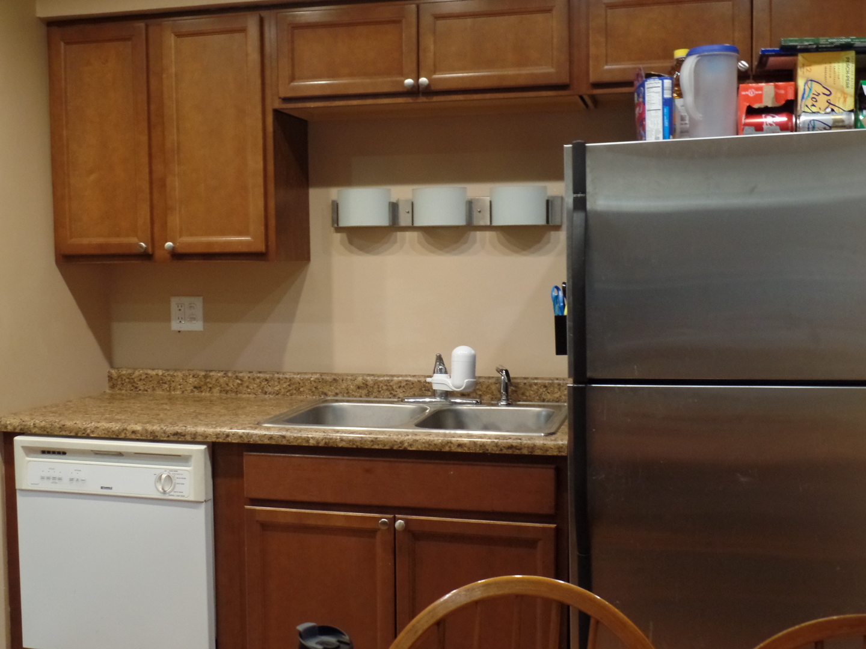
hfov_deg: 44.8
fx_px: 1051
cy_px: 324
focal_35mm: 42
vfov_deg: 34.3
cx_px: 433
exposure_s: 1/15
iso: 480
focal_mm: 7.5
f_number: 3.2
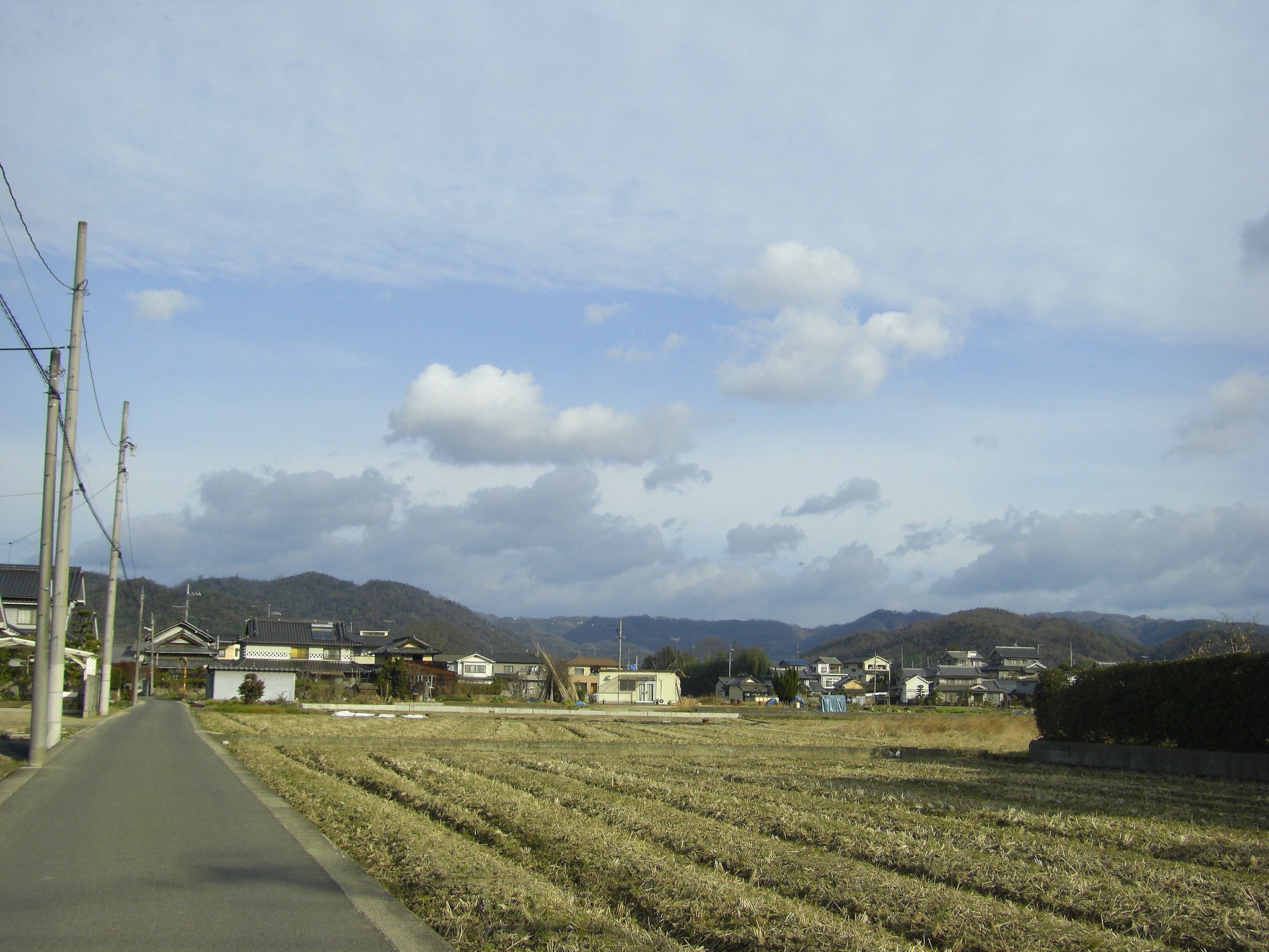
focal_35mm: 44
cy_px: 476
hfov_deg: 42.9
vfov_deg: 32.9
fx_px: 1613
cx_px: 634
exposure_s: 1/320
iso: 50
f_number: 4.8
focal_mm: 7.4
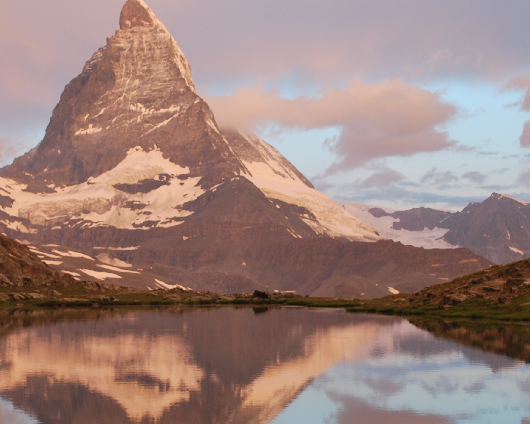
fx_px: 1349
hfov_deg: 22.2
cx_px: 218
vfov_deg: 17.8
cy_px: 265
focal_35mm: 86
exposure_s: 1/40
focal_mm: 28
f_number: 4.5
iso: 200
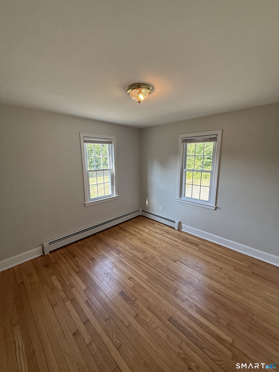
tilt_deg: -9.8
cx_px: 140
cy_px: 186
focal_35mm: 14
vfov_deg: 102.1
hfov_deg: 85.7
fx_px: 150
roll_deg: -0.2
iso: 160
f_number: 2.2
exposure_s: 1/120
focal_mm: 2.22
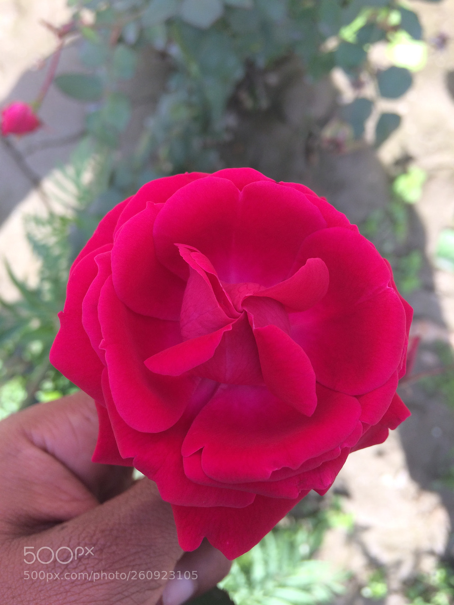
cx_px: 227
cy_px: 302
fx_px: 507
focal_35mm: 29
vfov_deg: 61.7
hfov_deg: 48.2
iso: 32
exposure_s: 1/236
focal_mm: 4.15
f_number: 2.2
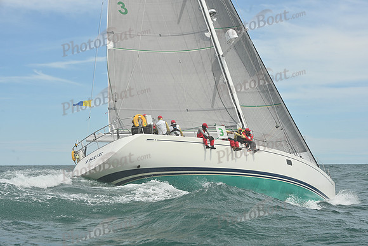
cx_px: 184
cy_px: 123
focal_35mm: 70
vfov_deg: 19.5
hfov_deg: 28.8
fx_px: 716
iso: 320
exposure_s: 1/1250
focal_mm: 70
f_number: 10
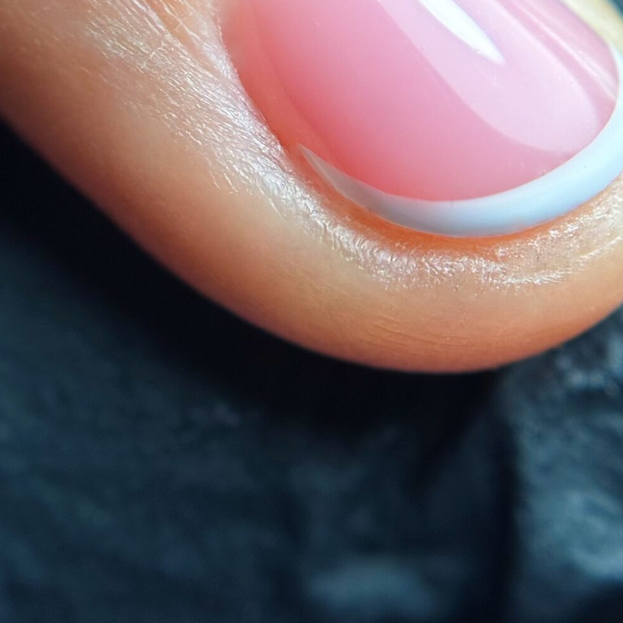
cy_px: 82
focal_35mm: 110
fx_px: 2240
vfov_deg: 15.7
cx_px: 370
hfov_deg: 15.8
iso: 64
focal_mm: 6.86
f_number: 1.78
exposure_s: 1/339
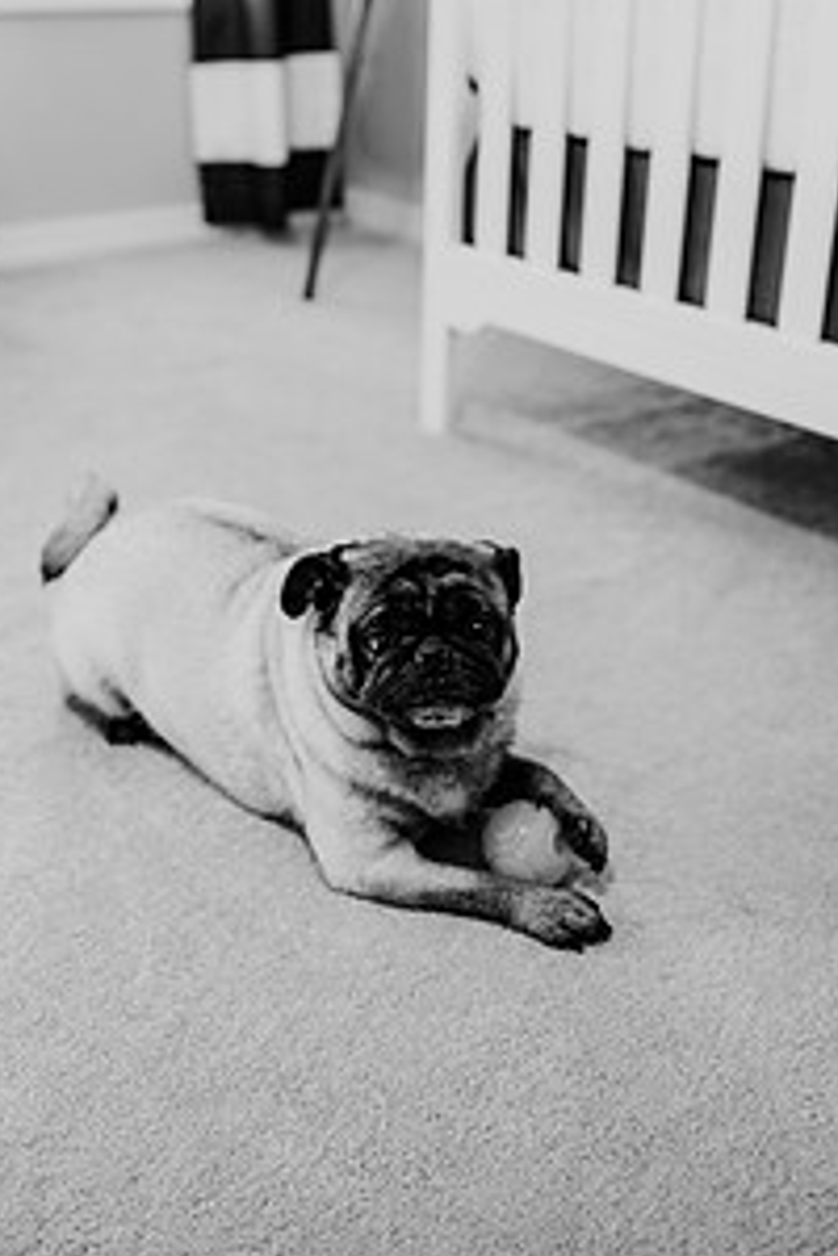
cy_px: 427
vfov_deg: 52.2
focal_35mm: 36
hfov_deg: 36.9
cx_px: 398
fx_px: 1257
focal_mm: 24
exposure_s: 1/160
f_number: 2.2
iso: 800
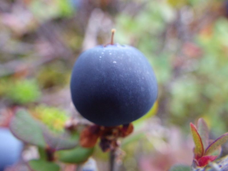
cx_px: 114
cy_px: 86
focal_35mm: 34
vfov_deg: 41.8
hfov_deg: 54.0
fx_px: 224
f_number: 3.8
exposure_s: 1/50
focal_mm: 6.1
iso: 500
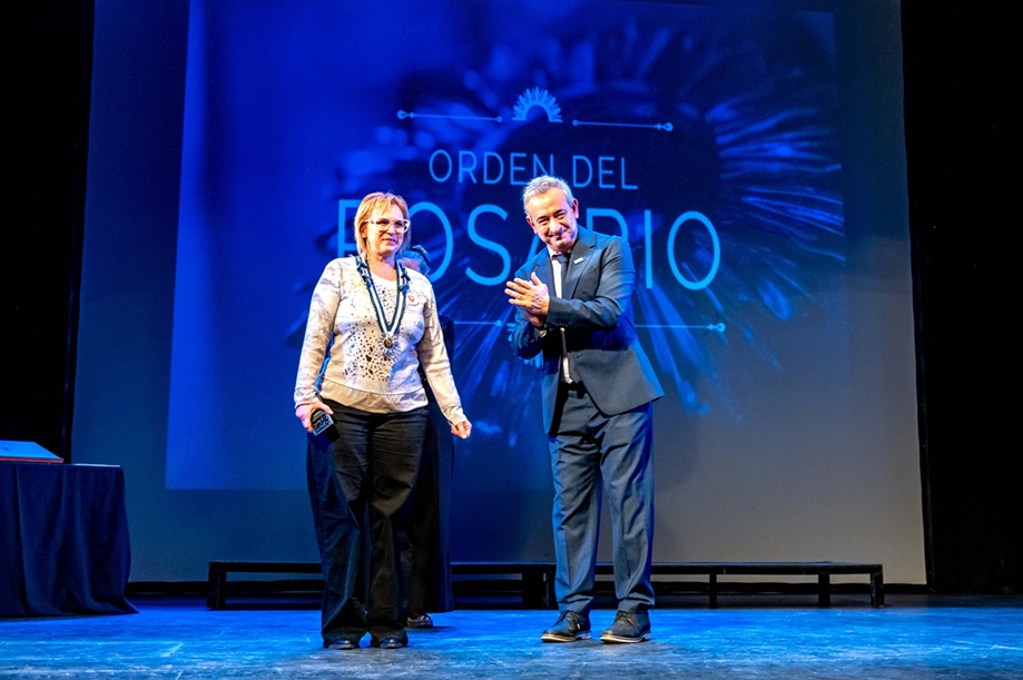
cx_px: 512
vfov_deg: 30.5
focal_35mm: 44
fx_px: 1249
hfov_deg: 44.5
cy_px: 340
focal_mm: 44
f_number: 4.5
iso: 2500
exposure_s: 1/250
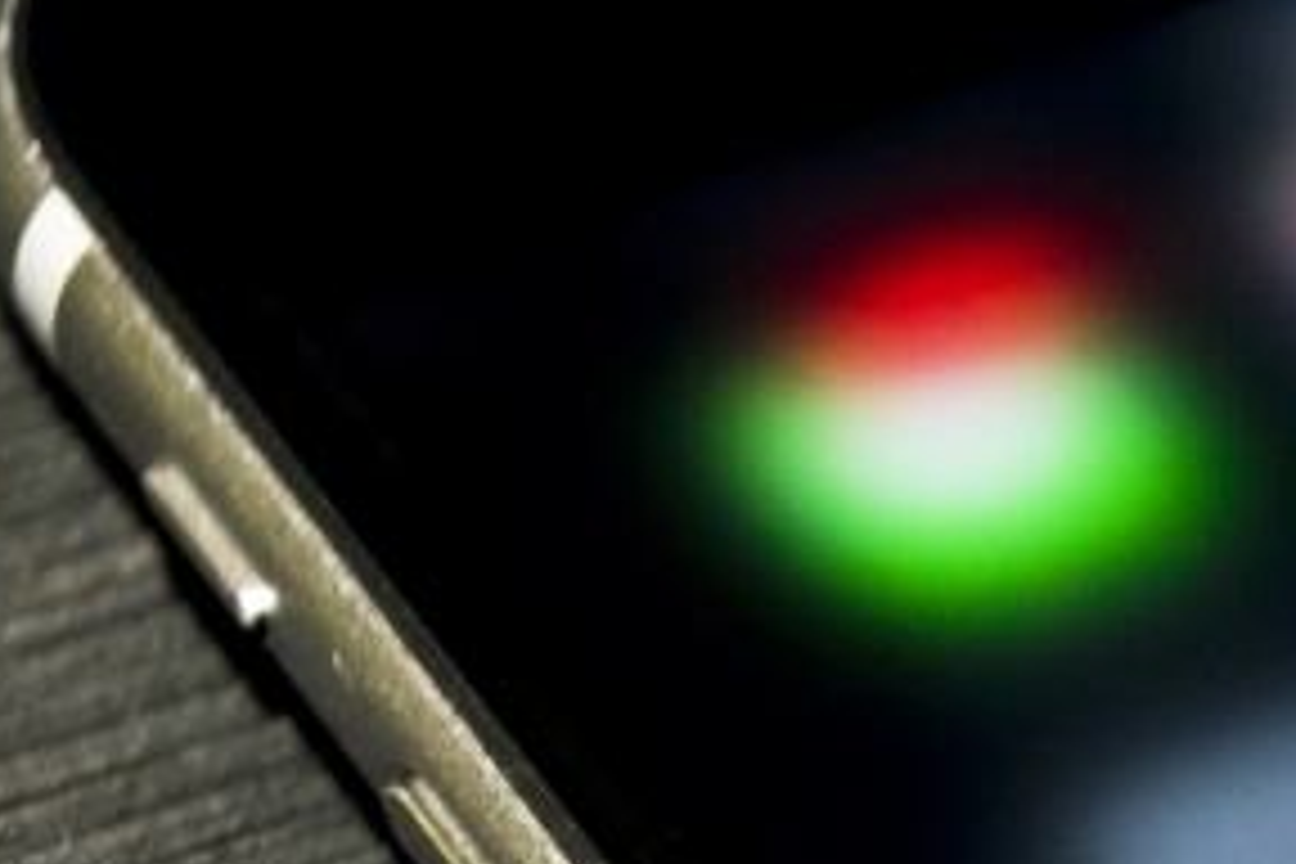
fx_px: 7667
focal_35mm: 213
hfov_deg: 9.3
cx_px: 2241
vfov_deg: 6.4
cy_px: 1064
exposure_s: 1/60
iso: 640
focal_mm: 40
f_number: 4.8
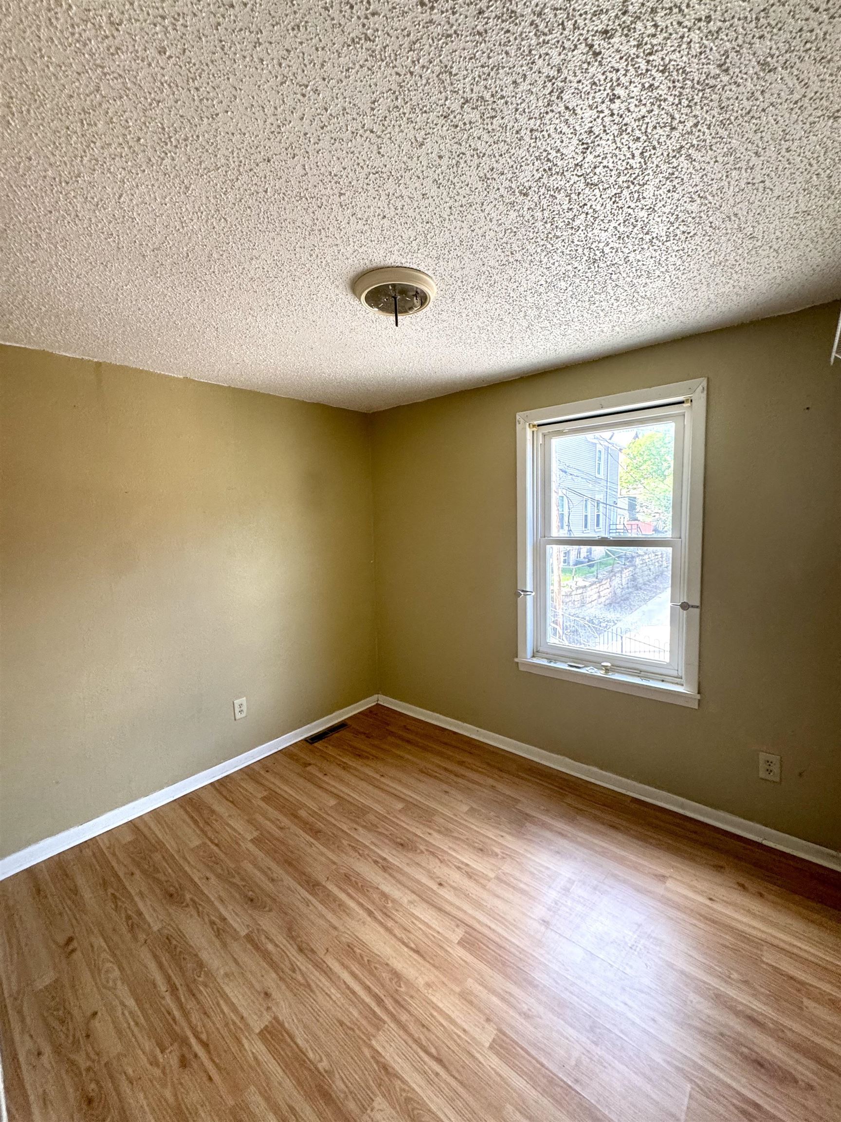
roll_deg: -0.7
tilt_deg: -5.2
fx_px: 454
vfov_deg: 102.1
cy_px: 561
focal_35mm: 14
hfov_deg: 85.7
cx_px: 420
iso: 200
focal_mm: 2.22
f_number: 2.2
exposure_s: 1/99
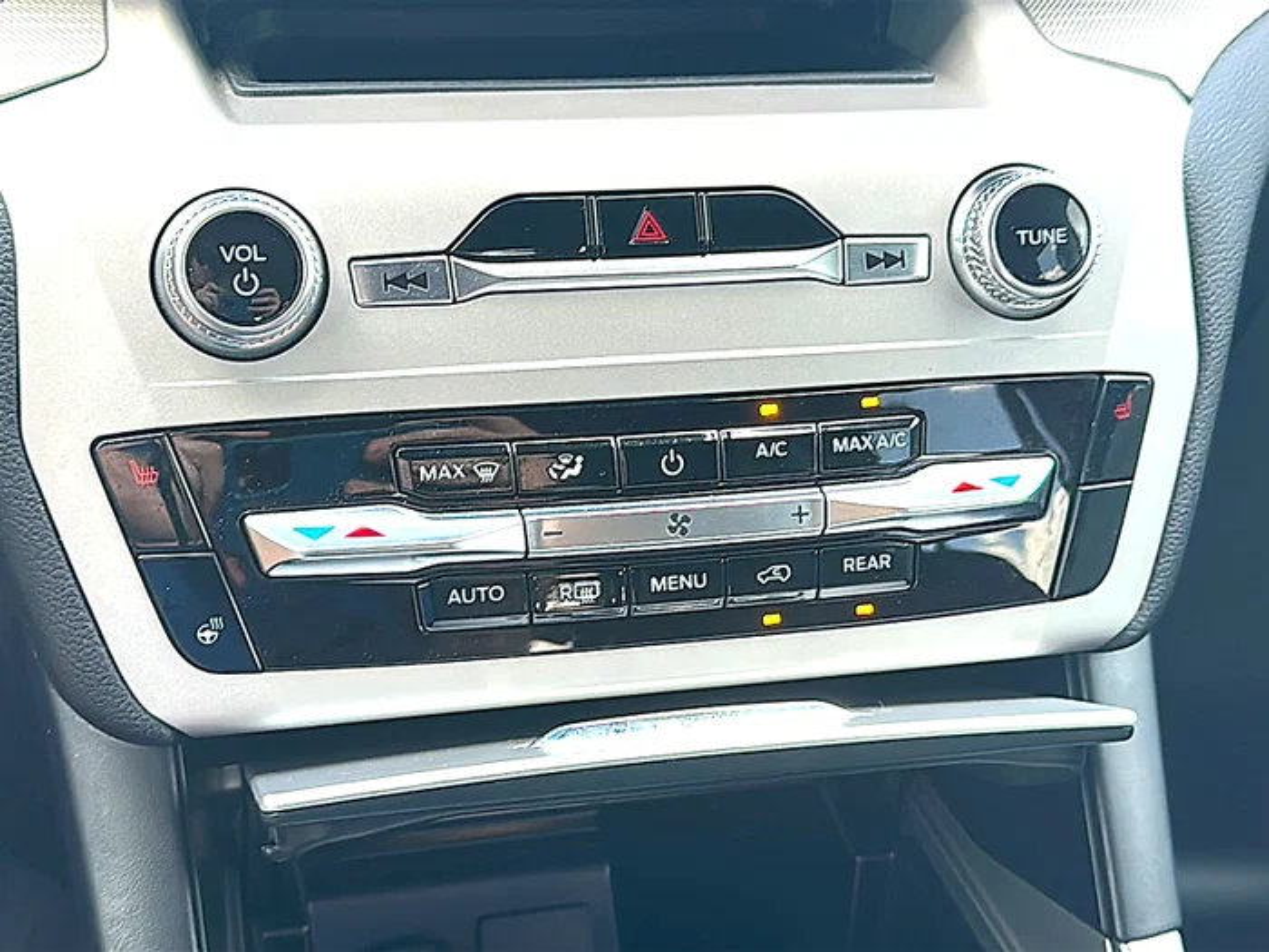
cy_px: 476
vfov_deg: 35.1
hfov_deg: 45.8
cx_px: 634
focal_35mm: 41
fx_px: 1503
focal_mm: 6.86
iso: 64
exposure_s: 1/128
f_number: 1.78
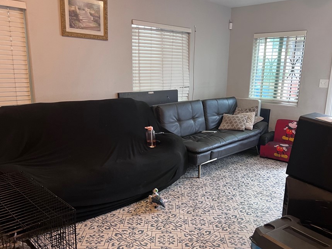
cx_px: 173
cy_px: 141
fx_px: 297
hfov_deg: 58.3
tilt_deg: -9.9
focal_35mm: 31
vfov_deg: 45.3
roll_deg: -0.4
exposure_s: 1/60
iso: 320
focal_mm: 5.7
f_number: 1.5
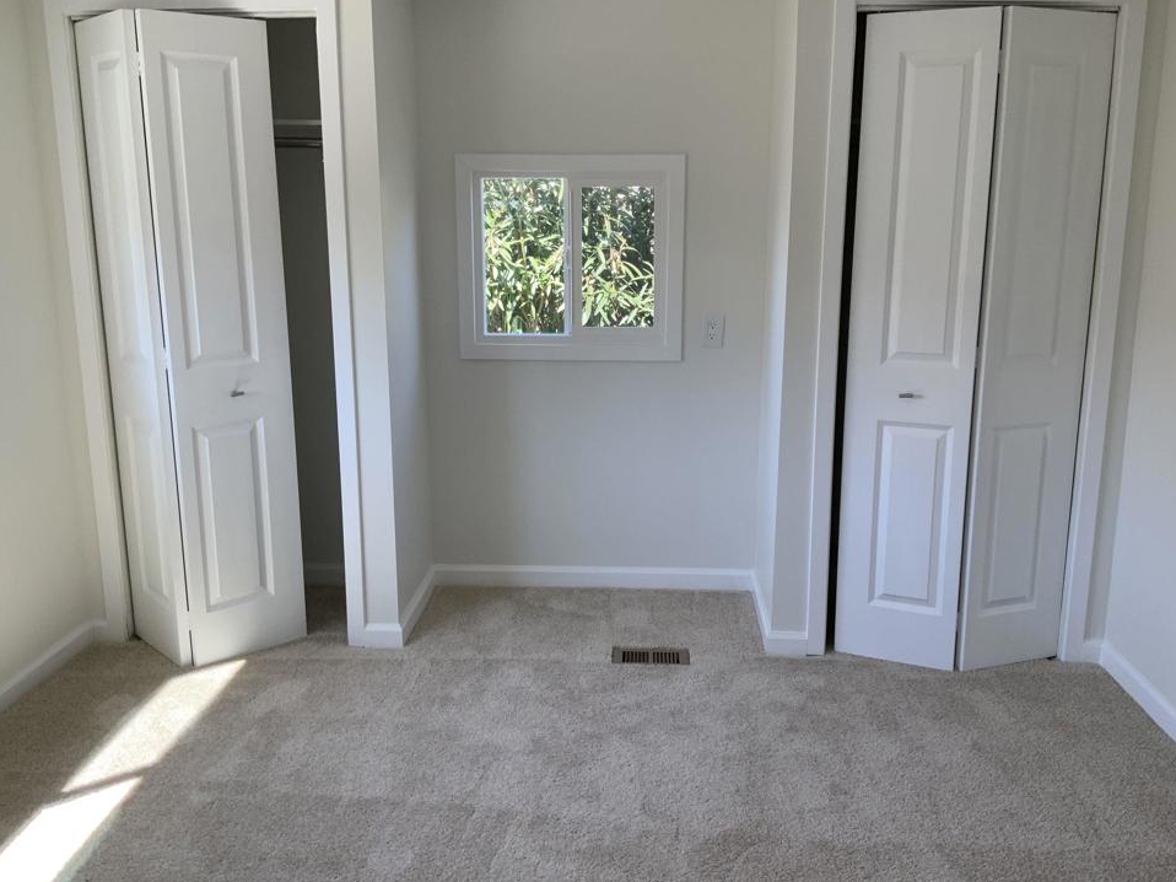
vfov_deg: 45.4
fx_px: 1053
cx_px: 602
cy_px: 418
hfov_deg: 58.4
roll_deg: +0.0
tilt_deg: -12.6
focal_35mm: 31
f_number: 1.8
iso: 32
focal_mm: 3
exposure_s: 1/120
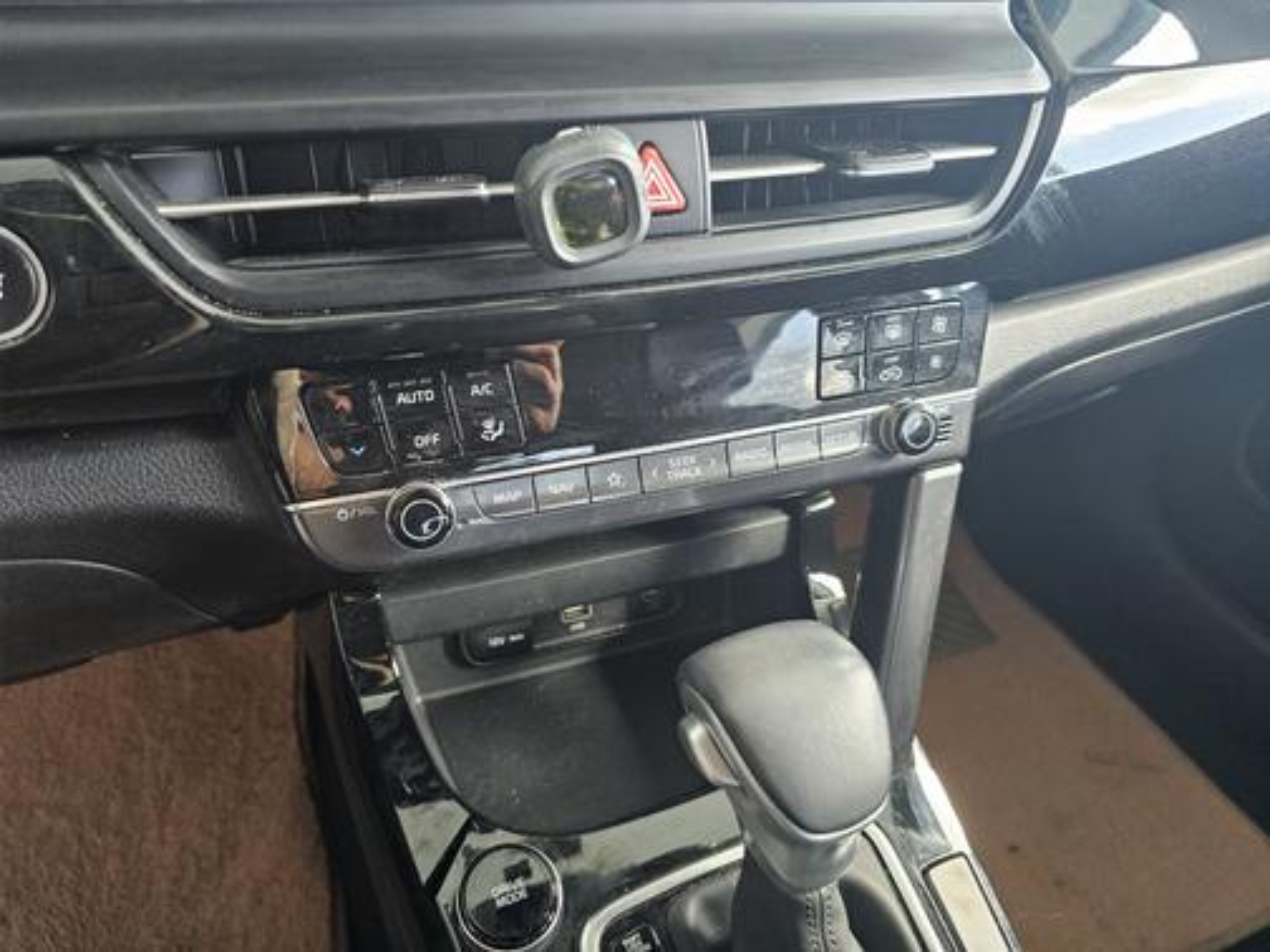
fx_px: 844
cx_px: 635
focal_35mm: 23
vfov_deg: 58.9
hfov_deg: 73.9
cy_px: 476
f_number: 1.7
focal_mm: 6.3
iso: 800
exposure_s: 1/120
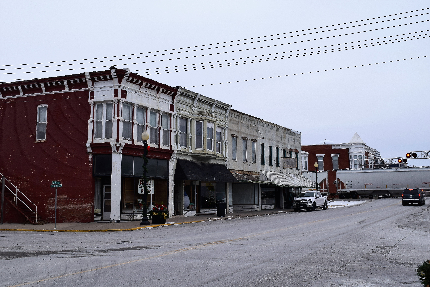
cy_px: 144
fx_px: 430
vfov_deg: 36.9
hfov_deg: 53.1
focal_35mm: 36
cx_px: 215
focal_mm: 24
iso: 400
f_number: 11
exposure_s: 1/400
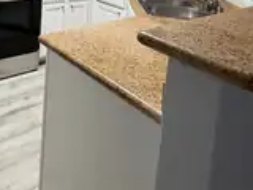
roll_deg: -3.3
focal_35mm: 35
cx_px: 40
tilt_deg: -4.6
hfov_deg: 48.6
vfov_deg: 32.6
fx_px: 256
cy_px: -44
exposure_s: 1/120
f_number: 2.2
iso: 80
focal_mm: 2.22
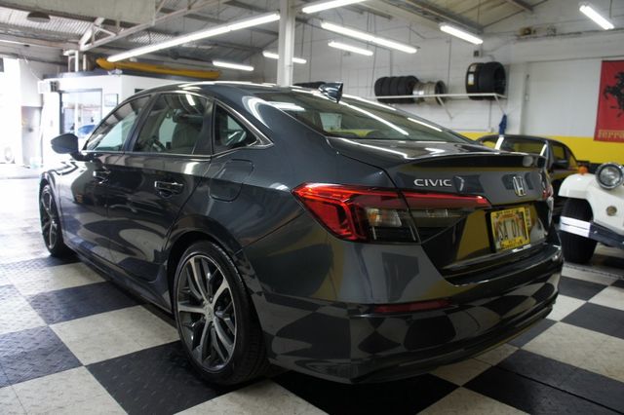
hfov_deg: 67.4
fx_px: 468
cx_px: 312
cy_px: 208
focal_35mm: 27
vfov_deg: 47.9
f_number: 3.5
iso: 200
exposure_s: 1/30
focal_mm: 18
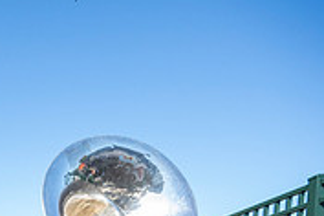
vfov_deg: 22.3
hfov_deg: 26.8
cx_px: -185
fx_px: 414
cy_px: 349
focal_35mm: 46
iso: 1250
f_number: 5
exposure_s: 1/2000
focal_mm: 14
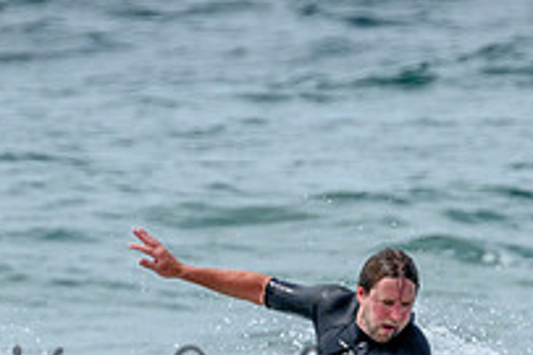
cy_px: 364
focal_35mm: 2291
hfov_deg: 0.9
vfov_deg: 0.6
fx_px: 33891
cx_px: 284
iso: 1250
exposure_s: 1/2000
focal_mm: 800
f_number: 11
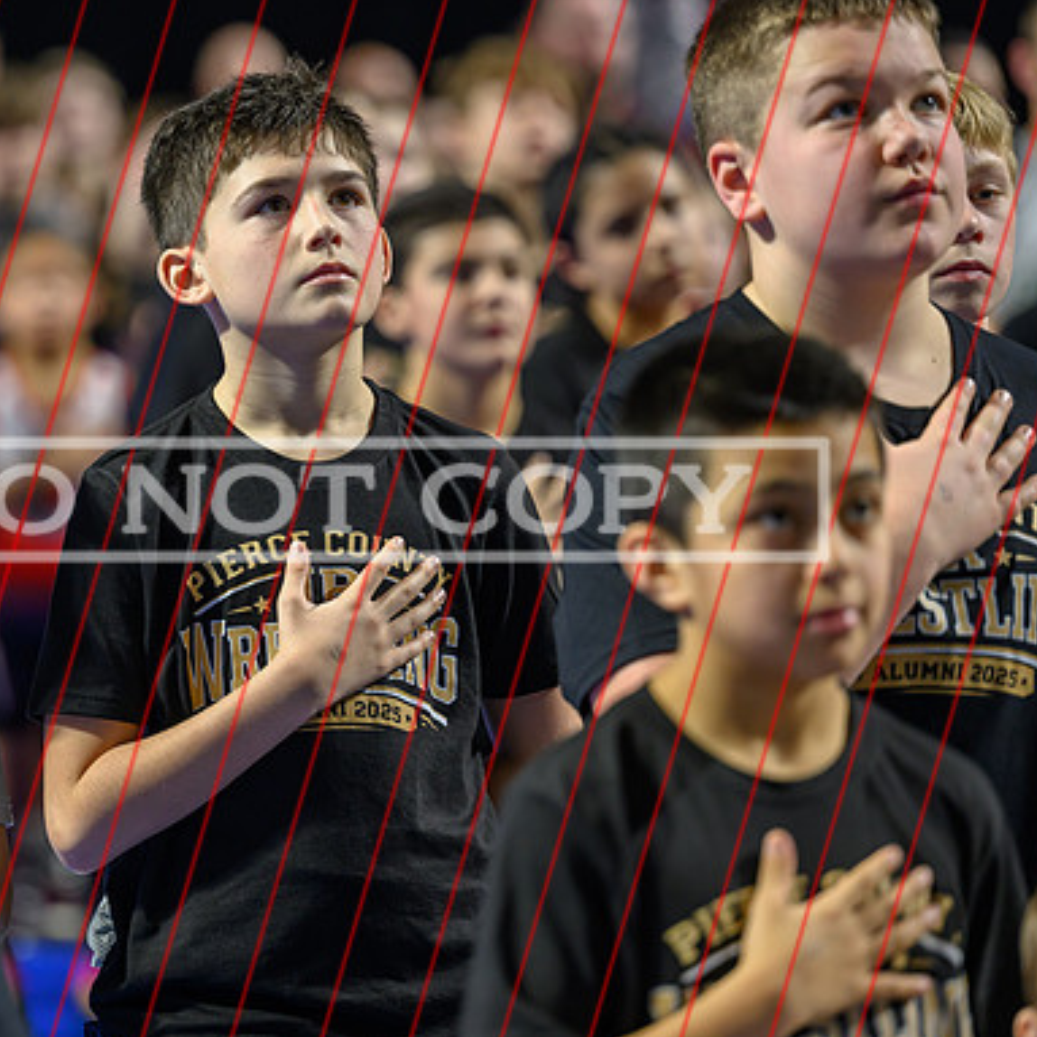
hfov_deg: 7.8
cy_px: 483
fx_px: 7558
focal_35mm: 223
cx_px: 234
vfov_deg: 7.8
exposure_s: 1/400
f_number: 2.8
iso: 1400
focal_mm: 150
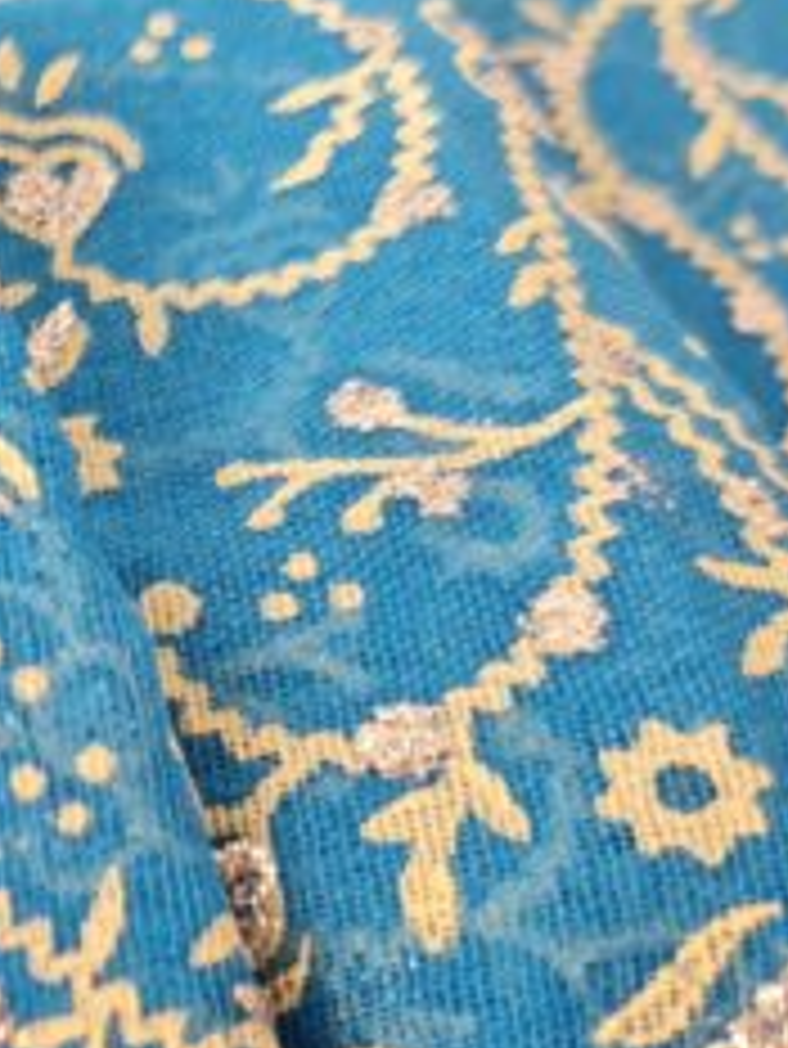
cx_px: -513
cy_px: 920
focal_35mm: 78
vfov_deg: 24.4
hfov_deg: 16.6
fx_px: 2365
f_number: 1.8
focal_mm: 5.4
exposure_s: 1/120
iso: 125
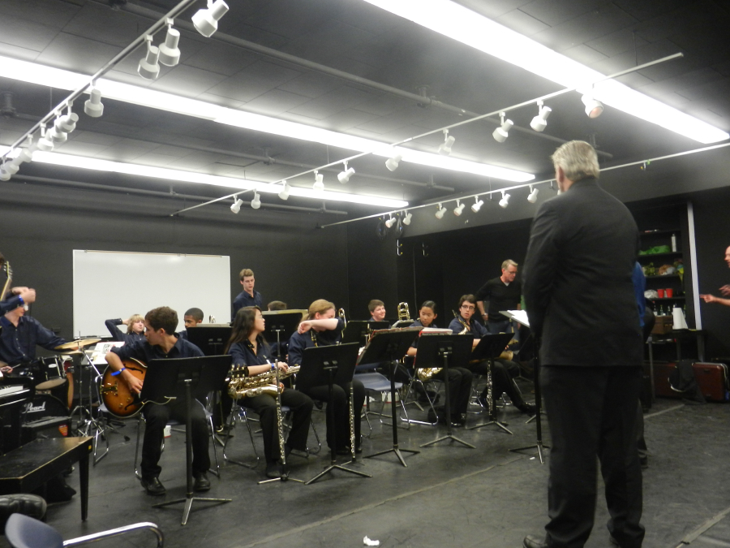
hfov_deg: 61.7
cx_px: 365
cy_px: 274
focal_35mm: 29
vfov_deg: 48.2
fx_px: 612
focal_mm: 5.1
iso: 400
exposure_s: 1/20
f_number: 3.6
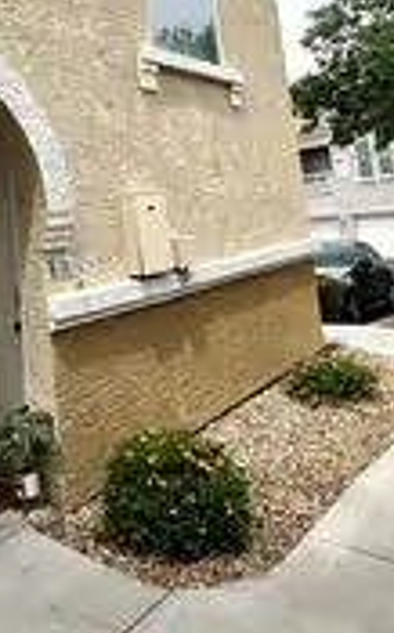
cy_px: 141
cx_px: 72
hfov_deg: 35.8
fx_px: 586
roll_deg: +5.5
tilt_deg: +7.5
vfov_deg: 53.5
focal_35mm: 34
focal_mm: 2.22
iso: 50
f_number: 2.2
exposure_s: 1/1715
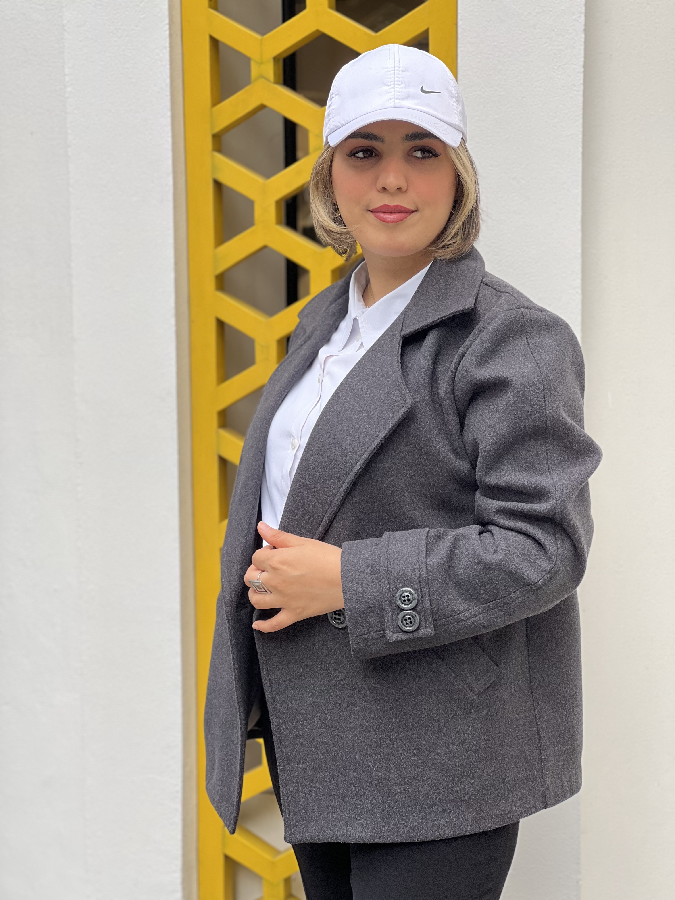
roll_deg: +0.8
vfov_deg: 25.3
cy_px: 450
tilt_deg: -5.0
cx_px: 338
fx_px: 2002
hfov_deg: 19.1
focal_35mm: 77
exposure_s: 1/121
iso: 40
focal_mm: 9
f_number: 2.8
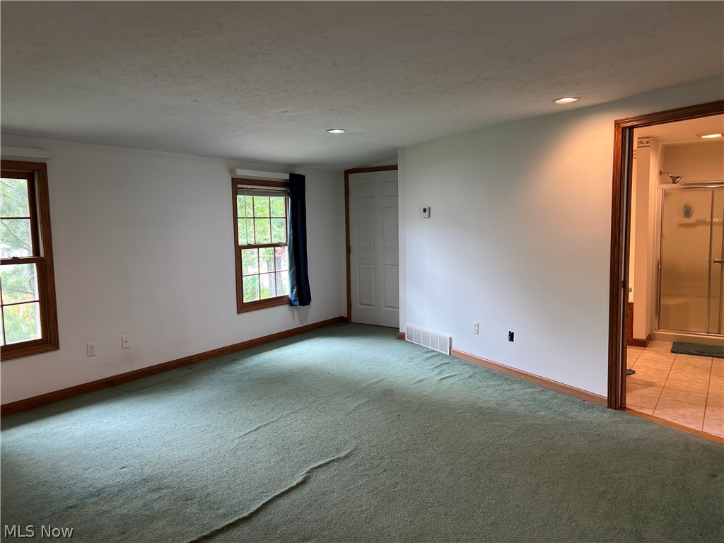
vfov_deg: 53.1
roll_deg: +1.2
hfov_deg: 67.3
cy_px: 272
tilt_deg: -5.0
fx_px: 544
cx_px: 362
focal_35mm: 26
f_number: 1.5
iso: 80
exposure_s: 1/60
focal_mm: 5.7
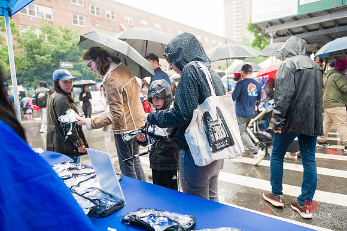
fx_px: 231
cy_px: 116
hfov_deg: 73.8
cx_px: 174
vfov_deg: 53.1
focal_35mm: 24
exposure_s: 1/320
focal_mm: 24
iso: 400
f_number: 3.2
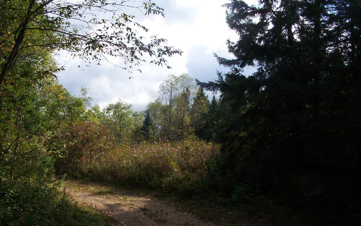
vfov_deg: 31.2
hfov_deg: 48.2
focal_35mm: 41
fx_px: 403
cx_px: 179
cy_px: 106
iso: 200
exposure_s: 1/640
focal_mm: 6.3
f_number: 5.6
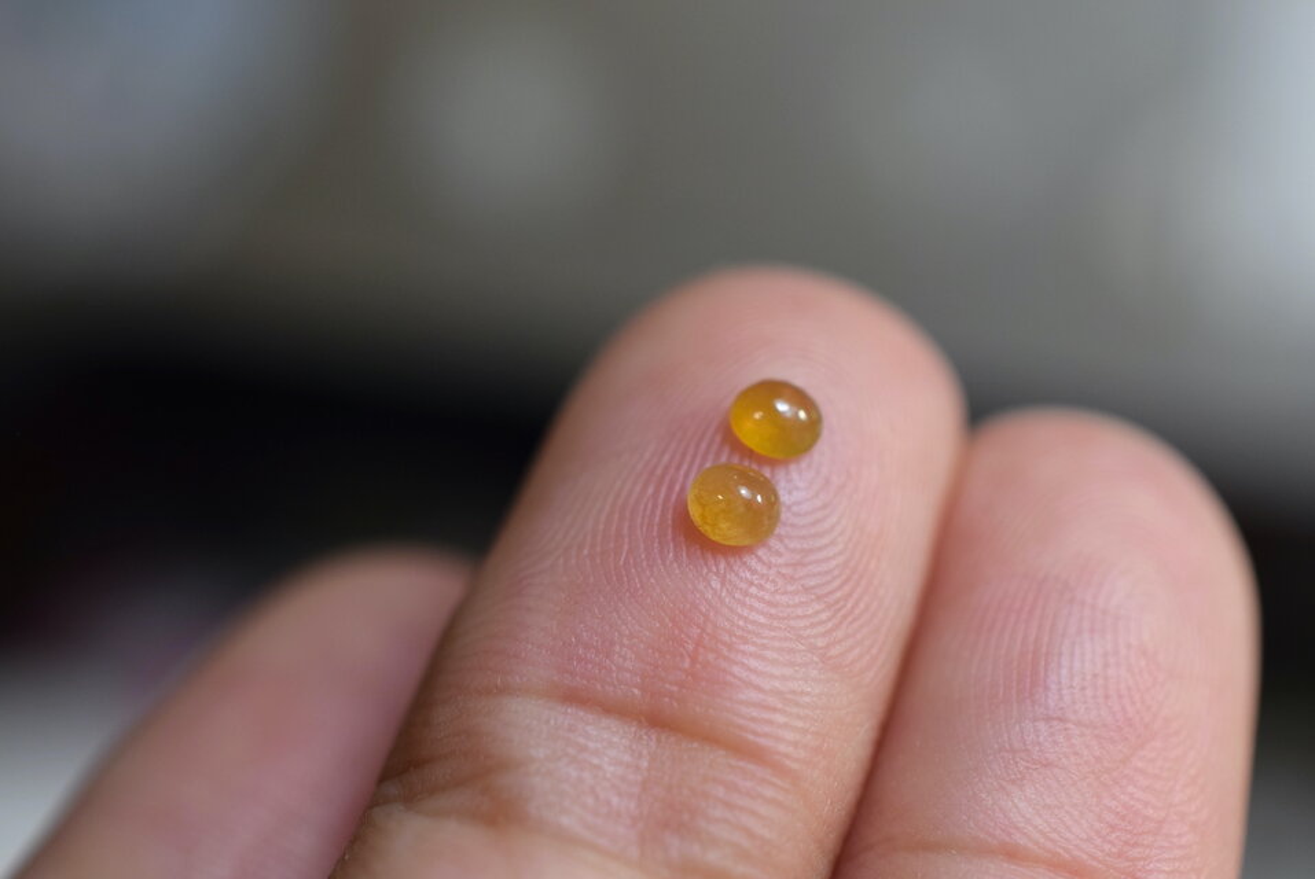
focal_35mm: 60
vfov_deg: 22.7
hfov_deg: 33.4
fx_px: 2194
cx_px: 658
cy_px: 440
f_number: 7.1
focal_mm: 40
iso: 400
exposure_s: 1/200
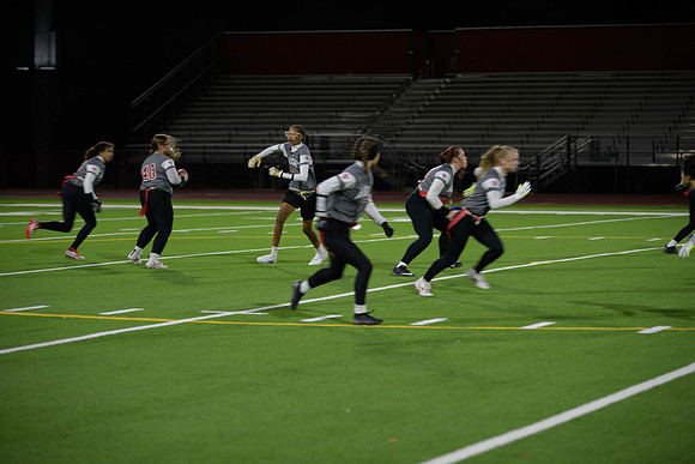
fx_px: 2163
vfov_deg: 12.2
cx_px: 348
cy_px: 232
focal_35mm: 112
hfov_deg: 18.3
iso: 640
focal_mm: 112
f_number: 2.8
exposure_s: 1/200
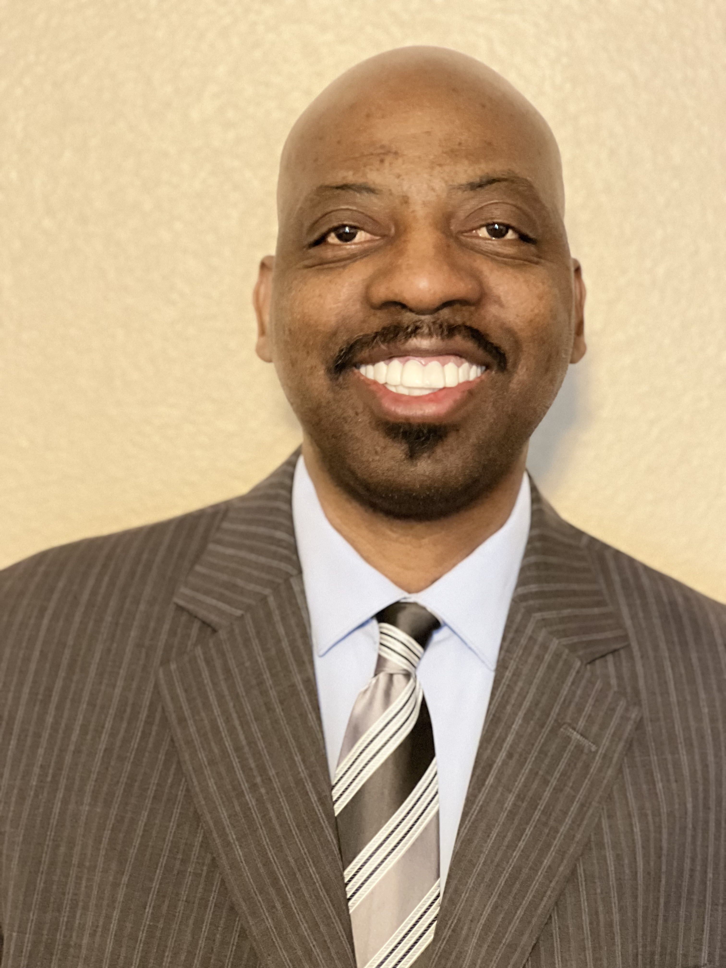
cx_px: 363
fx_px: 2153
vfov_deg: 25.3
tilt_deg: -0.4
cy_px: 484
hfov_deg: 19.1
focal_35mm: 77
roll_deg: -3.6
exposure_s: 1/15
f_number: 2.8
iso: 1600
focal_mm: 9
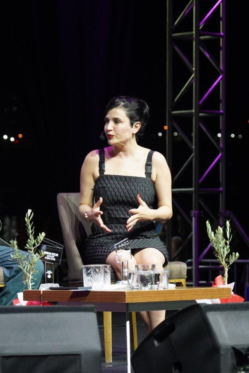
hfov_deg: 8.7
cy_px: 174
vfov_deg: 13.1
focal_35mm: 157
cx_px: 107
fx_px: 1629
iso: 5000
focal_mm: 117
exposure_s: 1/125
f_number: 6.3
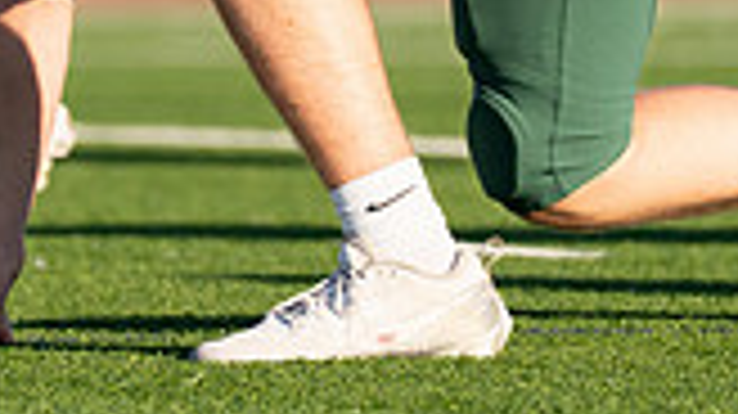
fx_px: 21512
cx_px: 230
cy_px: -362
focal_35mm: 1100
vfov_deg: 1.1
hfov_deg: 2.0
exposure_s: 1/4000
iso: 200
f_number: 2.8
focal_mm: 200
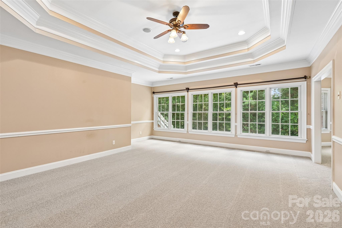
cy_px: 114
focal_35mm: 16
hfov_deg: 96.7
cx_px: 171
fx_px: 152
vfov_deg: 73.7
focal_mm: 16
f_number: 8
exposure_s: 1/15
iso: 360
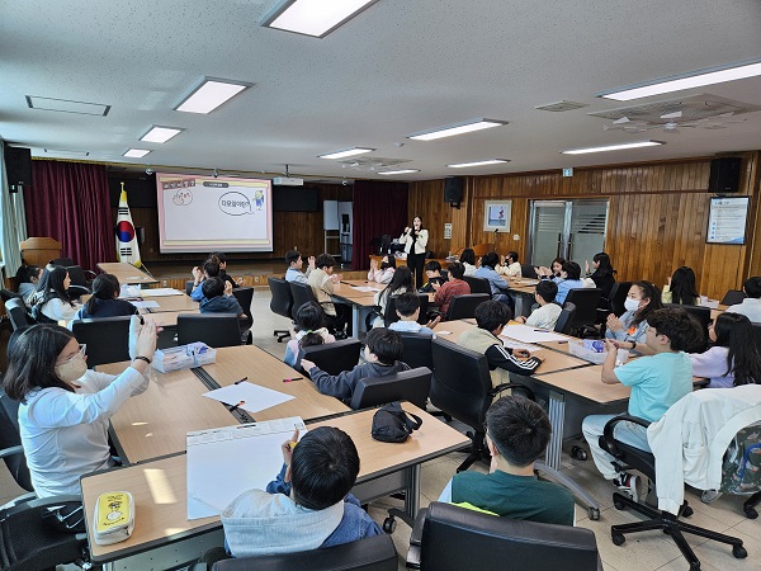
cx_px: 380
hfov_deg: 73.9
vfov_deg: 58.9
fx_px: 506
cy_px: 286
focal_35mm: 23
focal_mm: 5.4
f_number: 1.8
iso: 64
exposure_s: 1/120
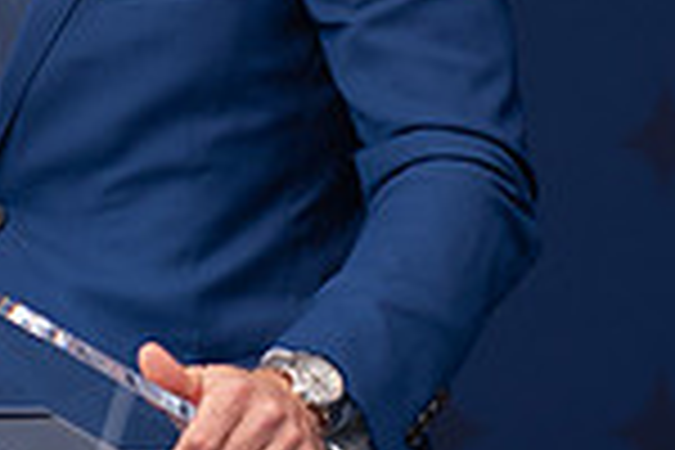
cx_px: 40
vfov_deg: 2.0
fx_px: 12730
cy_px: -247
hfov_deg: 3.0
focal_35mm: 679
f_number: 2.8
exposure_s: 1/1250
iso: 400
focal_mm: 150
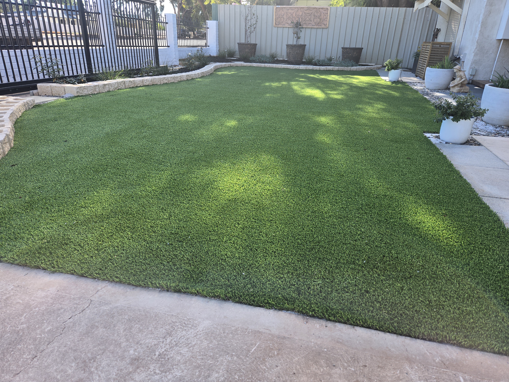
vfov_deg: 58.9
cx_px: 254
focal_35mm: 23
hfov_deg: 73.9
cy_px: 191
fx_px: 338
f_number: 1.8
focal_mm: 5.4
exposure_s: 1/262
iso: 25
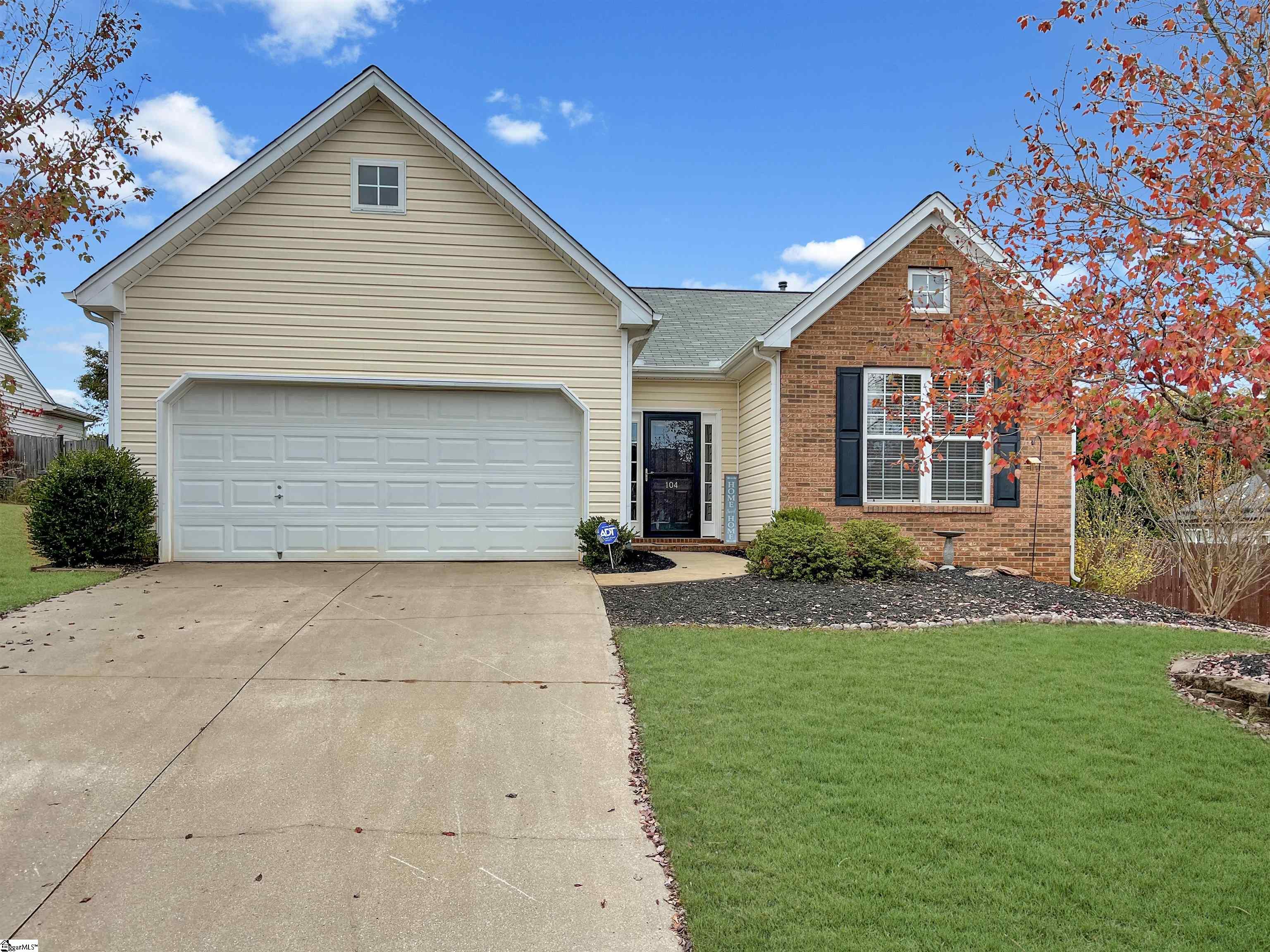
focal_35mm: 26
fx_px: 954
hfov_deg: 67.3
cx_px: 635
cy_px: 476
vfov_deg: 53.1
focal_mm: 5.7
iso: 50
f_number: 1.5
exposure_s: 1/2841
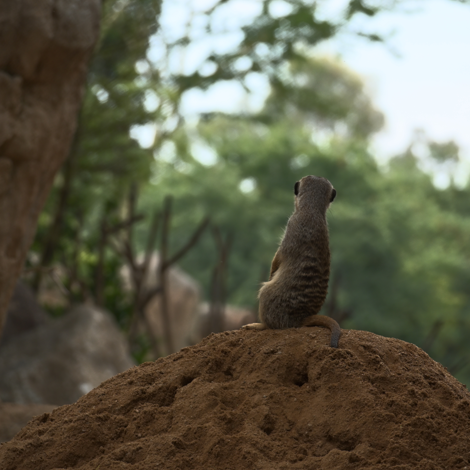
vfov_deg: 6.3
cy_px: 235
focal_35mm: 278
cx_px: 255
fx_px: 4265
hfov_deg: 6.3
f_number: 5.3
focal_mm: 145
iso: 400
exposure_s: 1/500
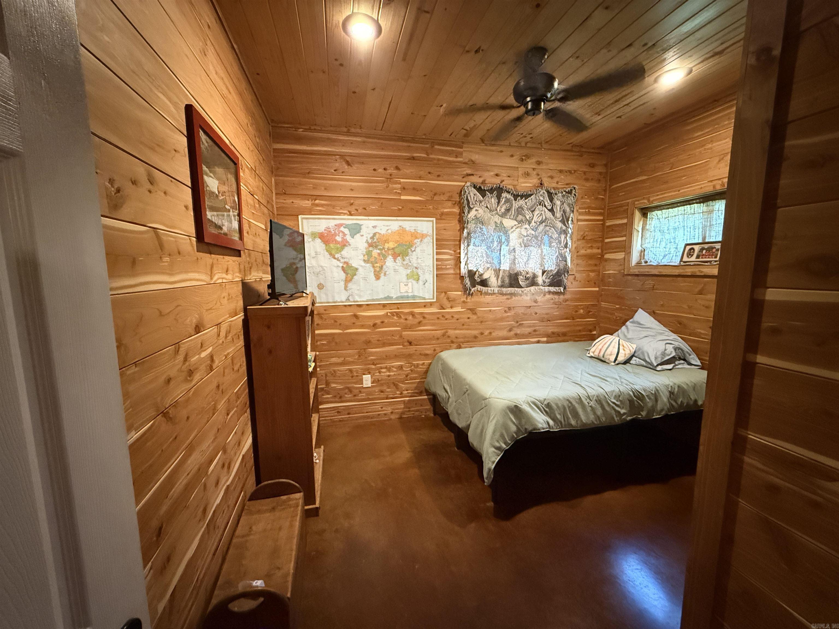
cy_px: 314
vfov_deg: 85.7
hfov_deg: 102.1
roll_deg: +0.3
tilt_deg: -8.4
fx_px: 339
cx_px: 420
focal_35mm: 14
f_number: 2.2
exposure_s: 1/60
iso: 1250
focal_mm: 2.22
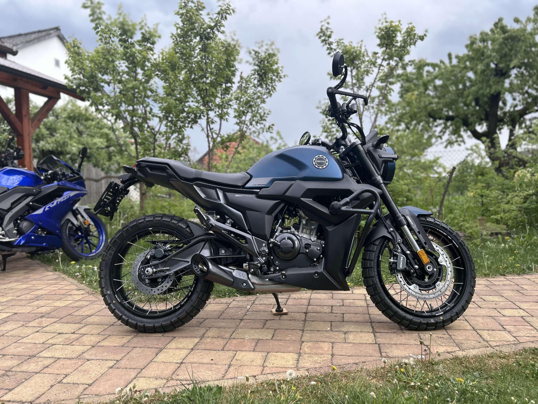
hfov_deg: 67.3
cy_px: 202
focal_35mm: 26
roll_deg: +1.3
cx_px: 269
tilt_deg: -2.7
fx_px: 404
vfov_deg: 53.1
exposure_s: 1/526
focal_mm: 5.7
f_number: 1.5
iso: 50
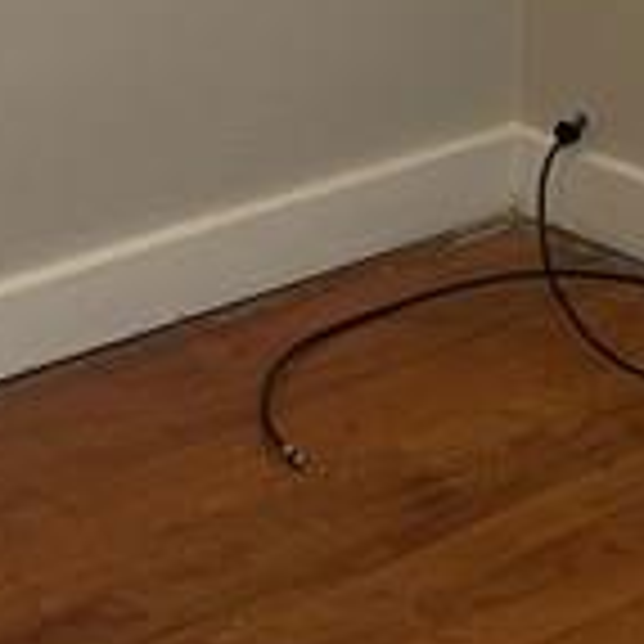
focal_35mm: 164
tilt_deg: -8.2
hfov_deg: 10.6
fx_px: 3452
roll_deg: -1.4
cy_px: -563
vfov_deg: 10.0
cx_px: 41
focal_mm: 4.25
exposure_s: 1/60
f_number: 1.8
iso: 50
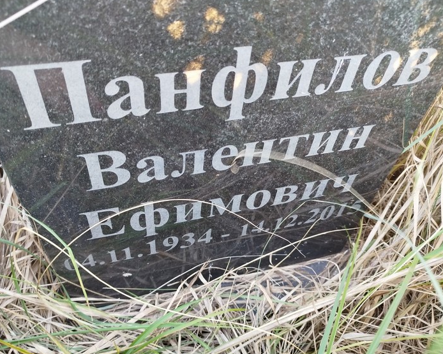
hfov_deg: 64.0
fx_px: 354
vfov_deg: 53.2
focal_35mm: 27
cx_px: 201
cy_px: 186
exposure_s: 1/33
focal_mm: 5.31
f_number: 1.7
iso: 400
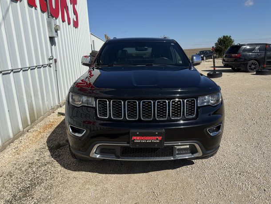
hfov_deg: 69.4
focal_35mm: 25
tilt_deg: -12.3
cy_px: 99
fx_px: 196
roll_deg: +2.8
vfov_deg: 54.9
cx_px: 139
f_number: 1.78
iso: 80
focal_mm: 6.76
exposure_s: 1/7353
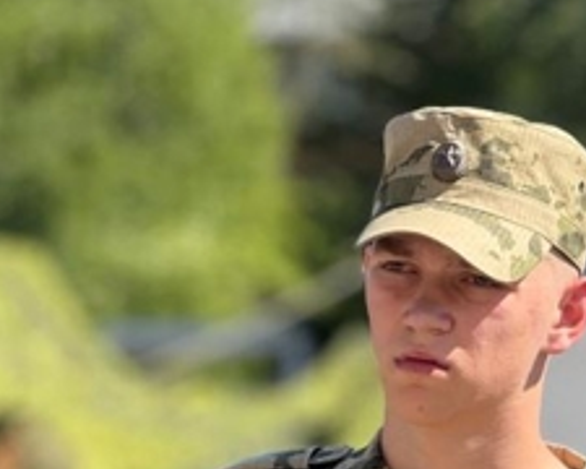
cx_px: 837
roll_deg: -1.0
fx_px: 6018
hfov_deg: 5.5
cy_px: 568
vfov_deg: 4.4
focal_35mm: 347
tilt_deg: -0.3
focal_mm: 15.66
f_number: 2.8
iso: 50
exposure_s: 1/751
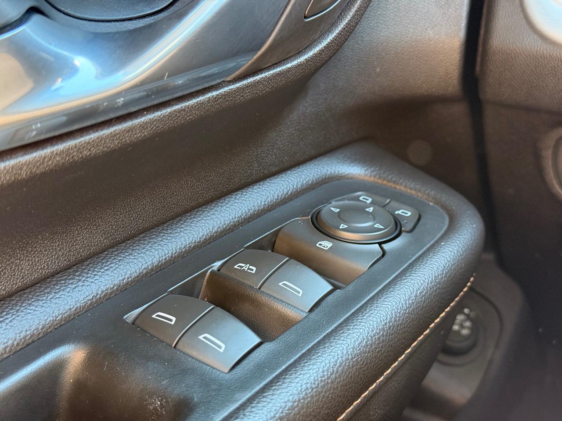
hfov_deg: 39.7
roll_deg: +2.2
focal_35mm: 48
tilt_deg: -25.8
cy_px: 210
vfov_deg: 30.3
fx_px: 779
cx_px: 281
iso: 250
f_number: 1.78
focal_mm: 6.76
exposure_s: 1/60
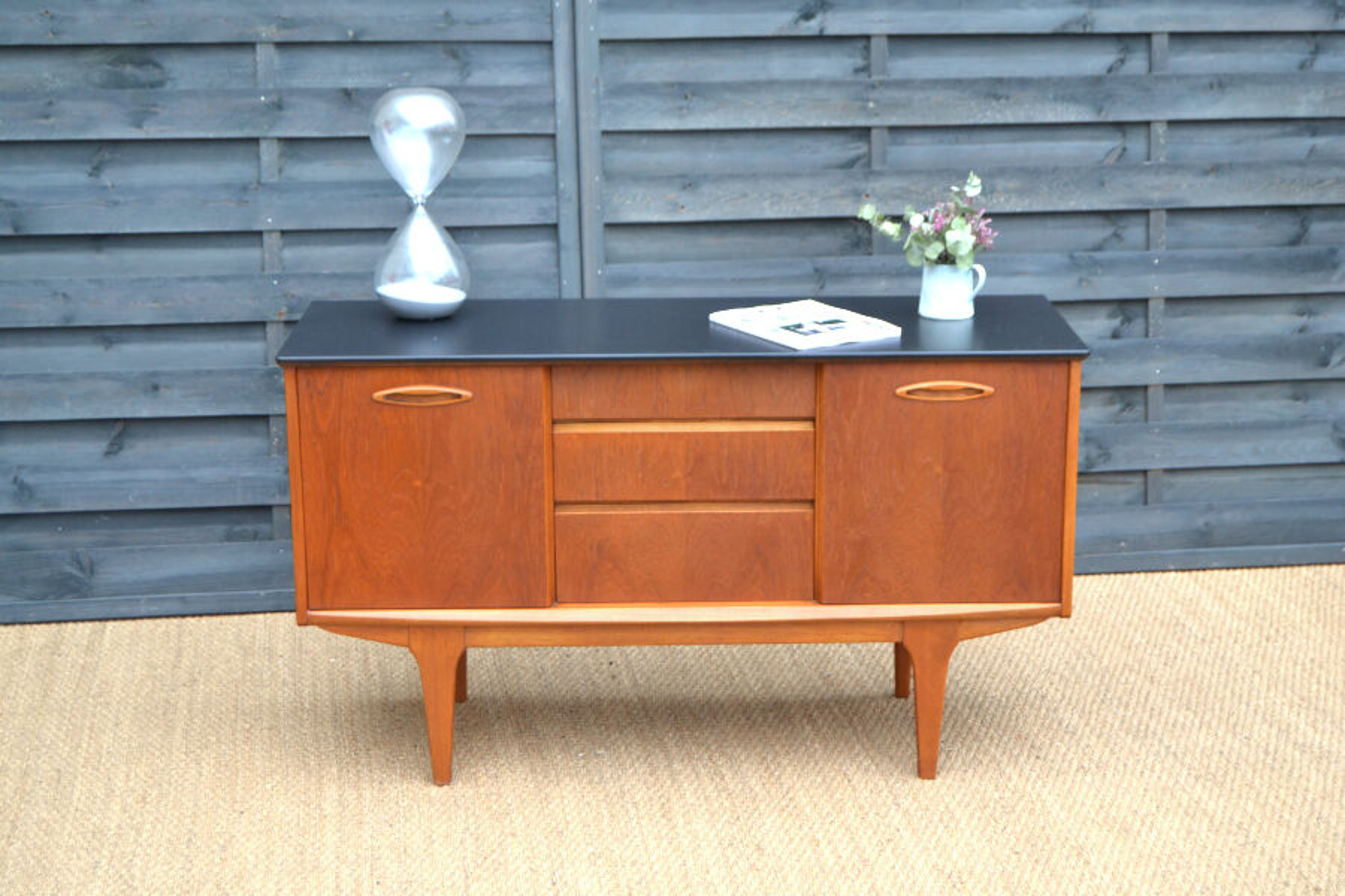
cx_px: 672
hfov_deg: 31.9
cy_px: 448
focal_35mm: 63
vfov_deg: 21.6
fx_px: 2354
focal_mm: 42
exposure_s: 1/100
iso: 400
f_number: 5
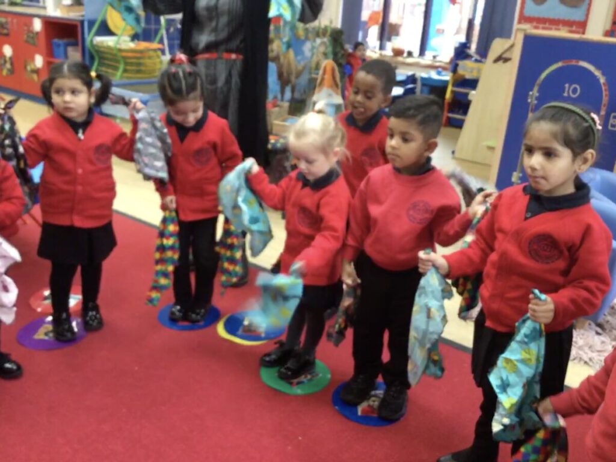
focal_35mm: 31
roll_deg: -4.1
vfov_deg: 45.4
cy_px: 231
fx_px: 552
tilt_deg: -19.4
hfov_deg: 58.4
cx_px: 308
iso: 125
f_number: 2.4
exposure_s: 1/33
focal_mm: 3.3
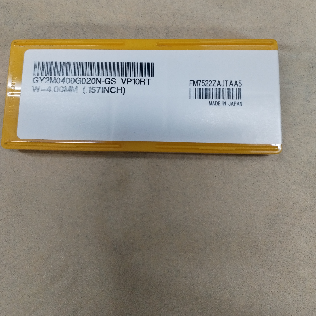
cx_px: 159
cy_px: 103
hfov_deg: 51.1
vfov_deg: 50.1
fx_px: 330
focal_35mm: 32
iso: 352
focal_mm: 4.75
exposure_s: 1/33.3
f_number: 1.8
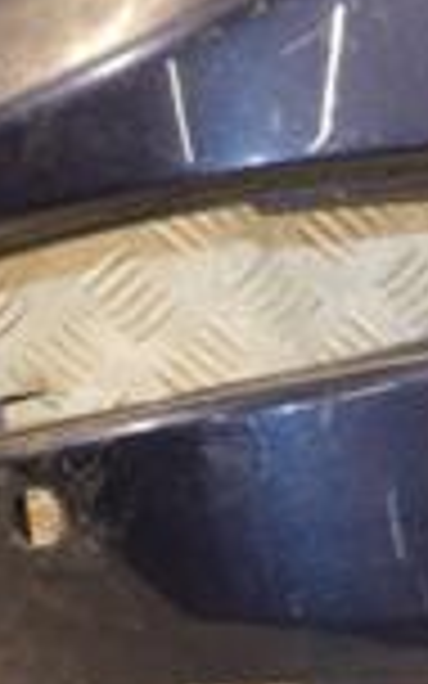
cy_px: -18
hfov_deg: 5.4
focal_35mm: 241
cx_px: 658
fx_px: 4498
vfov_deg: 8.7
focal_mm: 40
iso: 800
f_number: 4.8
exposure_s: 1/125
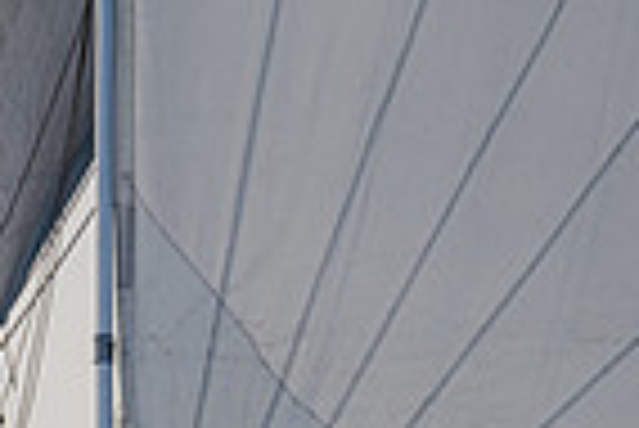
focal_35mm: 543
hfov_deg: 3.8
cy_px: 796
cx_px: -53
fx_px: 9648
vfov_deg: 2.5
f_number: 6.3
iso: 400
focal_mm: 130
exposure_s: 1/800
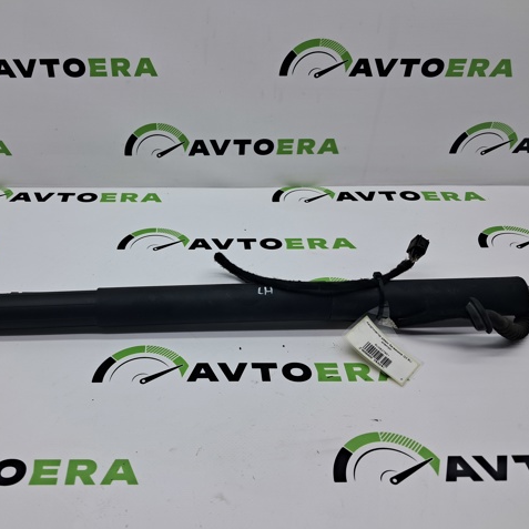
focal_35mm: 32
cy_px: 264
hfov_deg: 50.6
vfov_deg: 51.1
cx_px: 200
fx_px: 553
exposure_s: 1/100
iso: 50
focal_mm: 4
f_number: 1.8
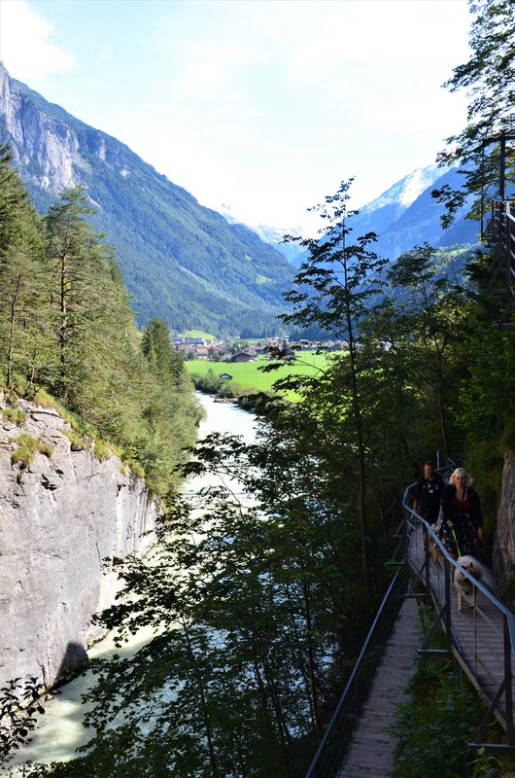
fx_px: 905
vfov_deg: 46.5
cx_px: 258
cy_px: 389
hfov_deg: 31.8
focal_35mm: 42
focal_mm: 28
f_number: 9
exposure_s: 1/125
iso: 400
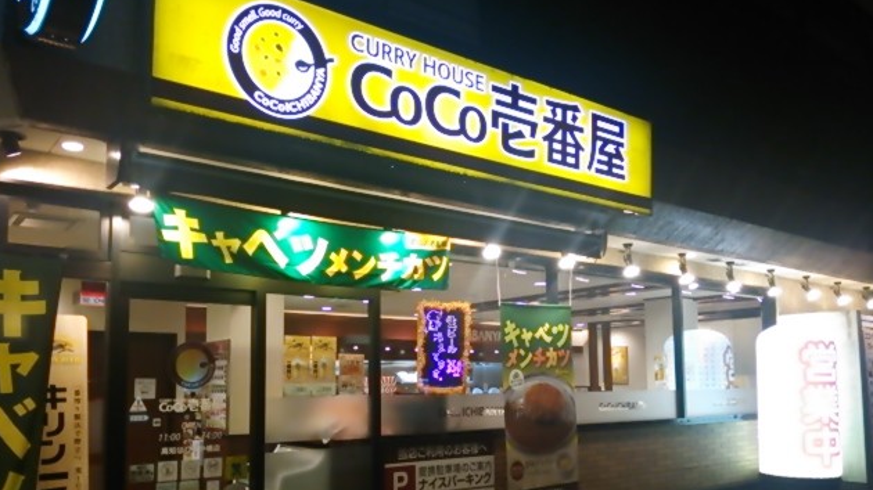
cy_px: 314
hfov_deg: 62.6
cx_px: 432
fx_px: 717
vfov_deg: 37.5
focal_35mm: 31
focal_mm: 4.21
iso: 250
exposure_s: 1/42
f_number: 2.5
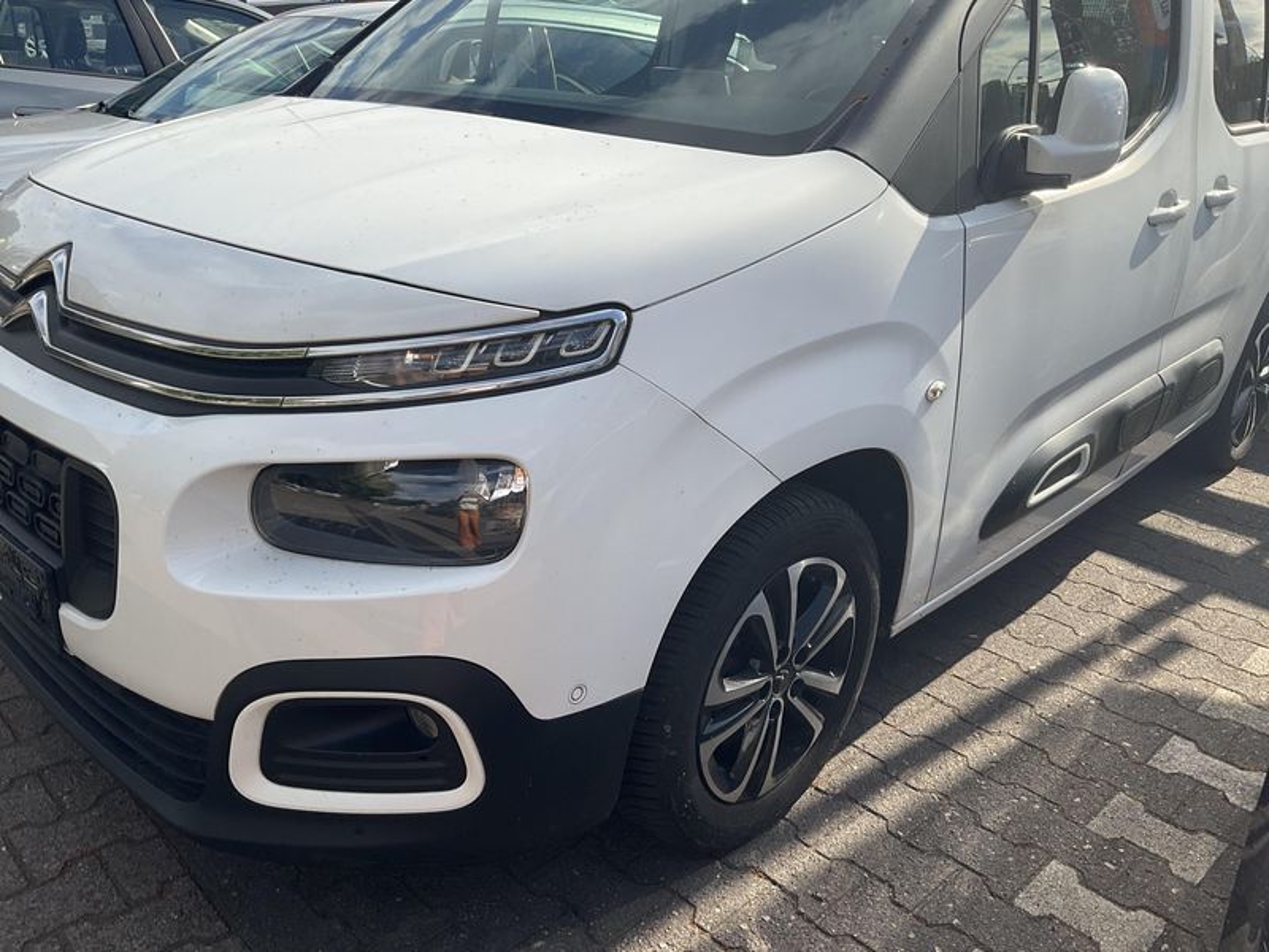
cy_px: 476
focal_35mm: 29
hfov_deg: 61.7
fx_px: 1063
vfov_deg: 48.2
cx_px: 634
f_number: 1.8
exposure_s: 1/1626
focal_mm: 3
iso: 25
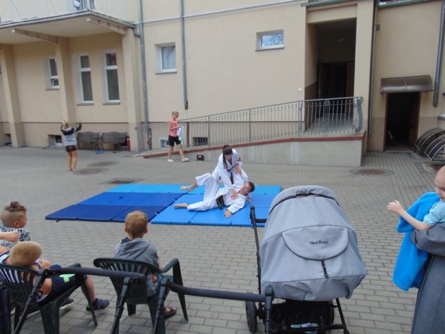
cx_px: 222
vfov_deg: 54.9
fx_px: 321
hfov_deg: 69.4
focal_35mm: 25
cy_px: 167
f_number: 3
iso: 80
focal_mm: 4.5
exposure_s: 1/250
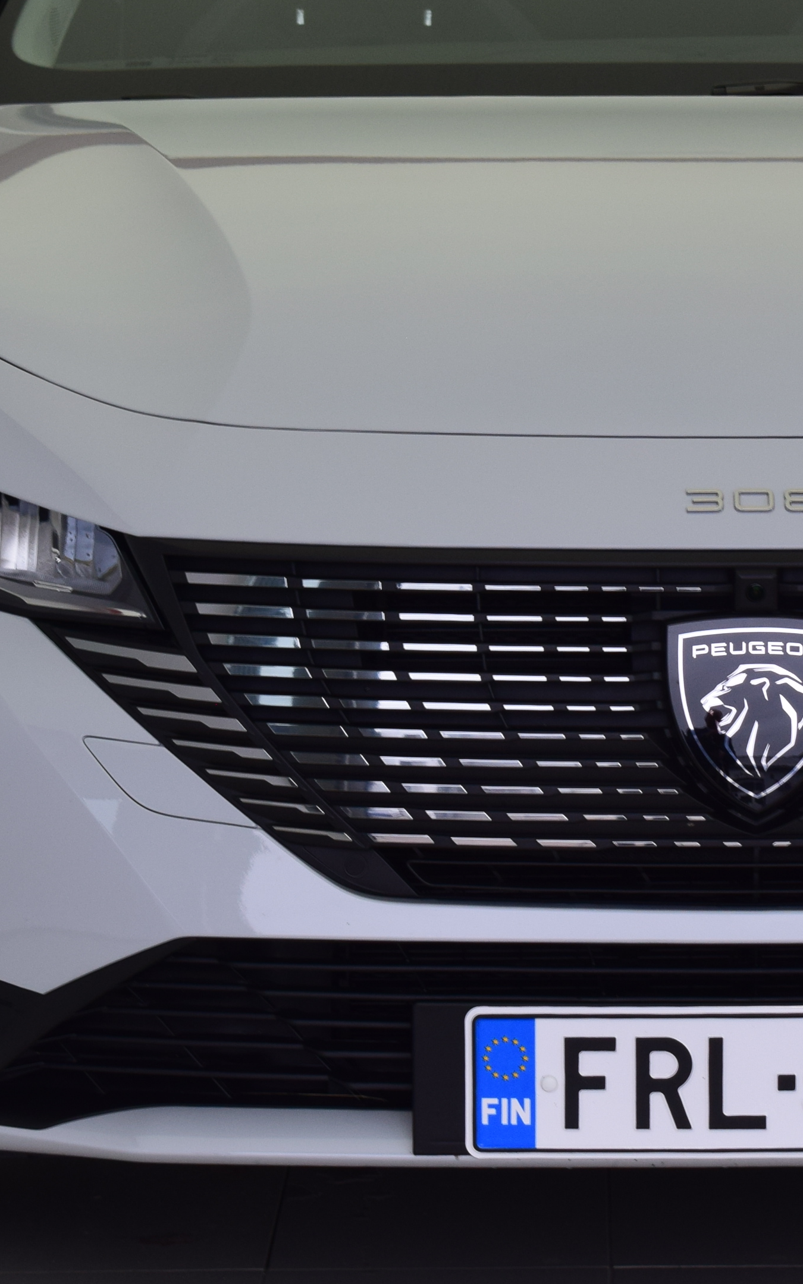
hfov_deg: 7.5
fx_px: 6130
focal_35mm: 175
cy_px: 510
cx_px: 708
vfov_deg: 12.0
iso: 400
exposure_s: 1/80
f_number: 8
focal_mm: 55
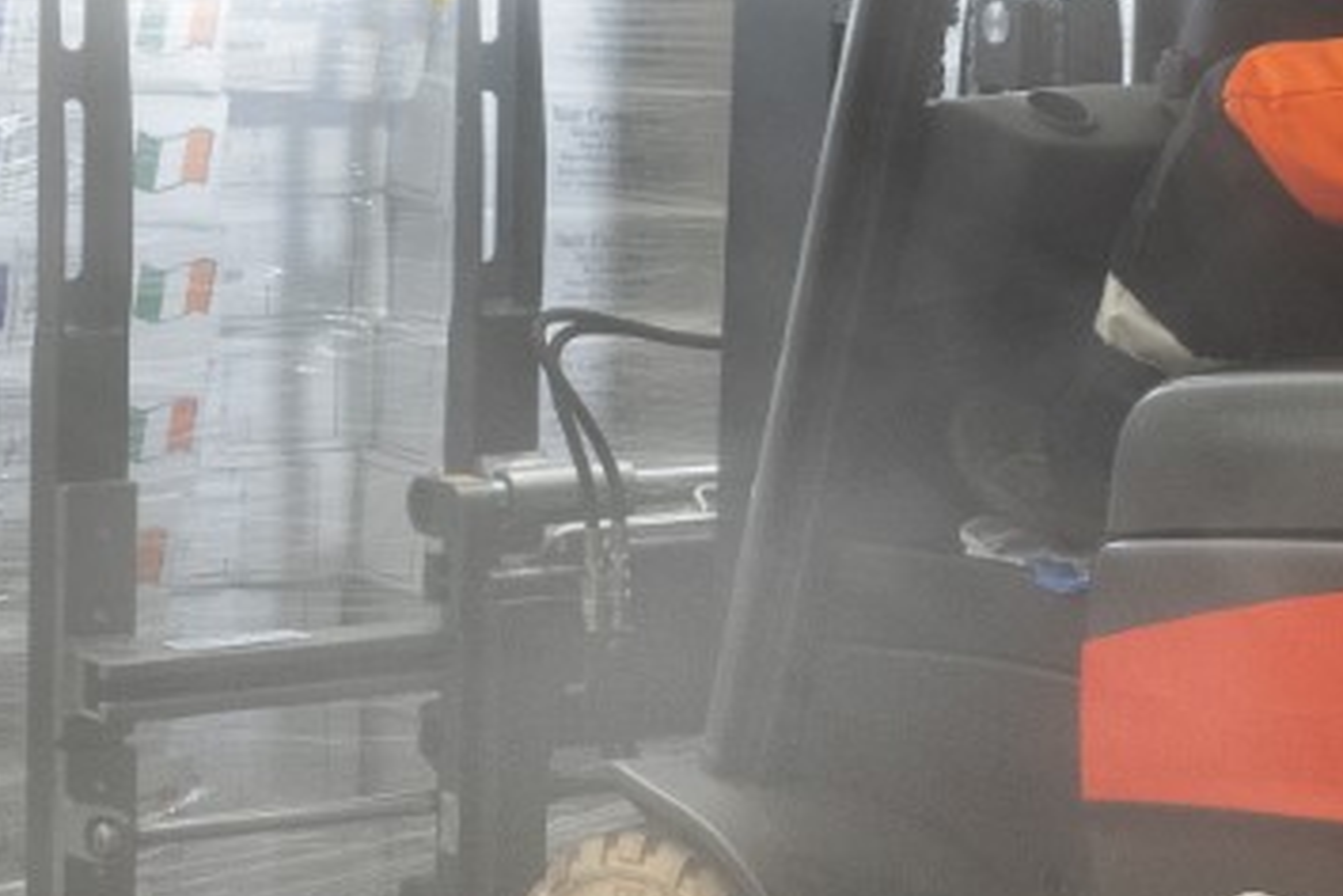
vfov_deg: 8.6
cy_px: 148
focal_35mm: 160
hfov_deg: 12.7
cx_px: 1351
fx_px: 5968
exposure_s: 1/6
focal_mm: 35
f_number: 8
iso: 400
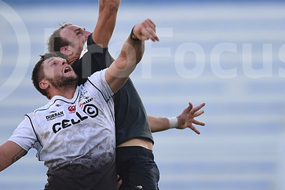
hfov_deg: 3.1
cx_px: 108
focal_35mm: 672
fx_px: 5320
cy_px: 51
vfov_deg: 2.0
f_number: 4
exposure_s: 1/800
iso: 640
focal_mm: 420
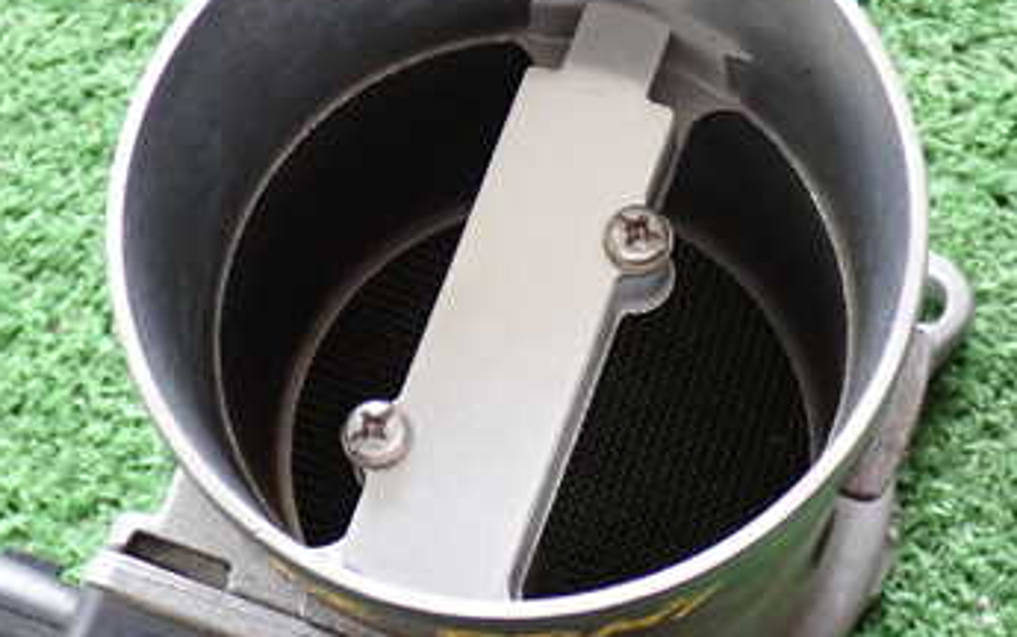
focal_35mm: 81
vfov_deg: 16.1
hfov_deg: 25.5
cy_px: 360
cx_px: 445
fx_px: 2246
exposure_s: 1/40
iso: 500
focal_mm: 7.84
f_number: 2.9
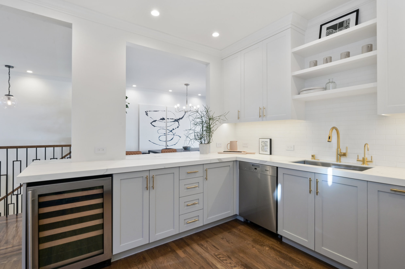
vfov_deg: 70.4
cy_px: 134
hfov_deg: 93.3
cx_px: 202
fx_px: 191
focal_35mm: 17
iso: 400
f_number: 11
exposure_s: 1/20
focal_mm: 17
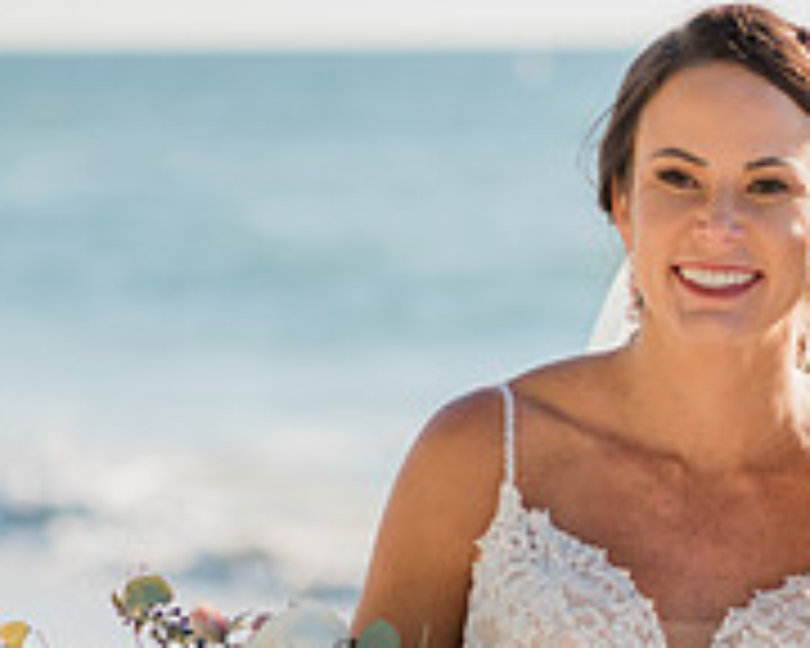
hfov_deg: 9.7
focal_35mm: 199
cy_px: 828
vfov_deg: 7.7
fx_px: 4771
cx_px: 644
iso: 100
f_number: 2.8
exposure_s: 1/1250
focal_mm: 85
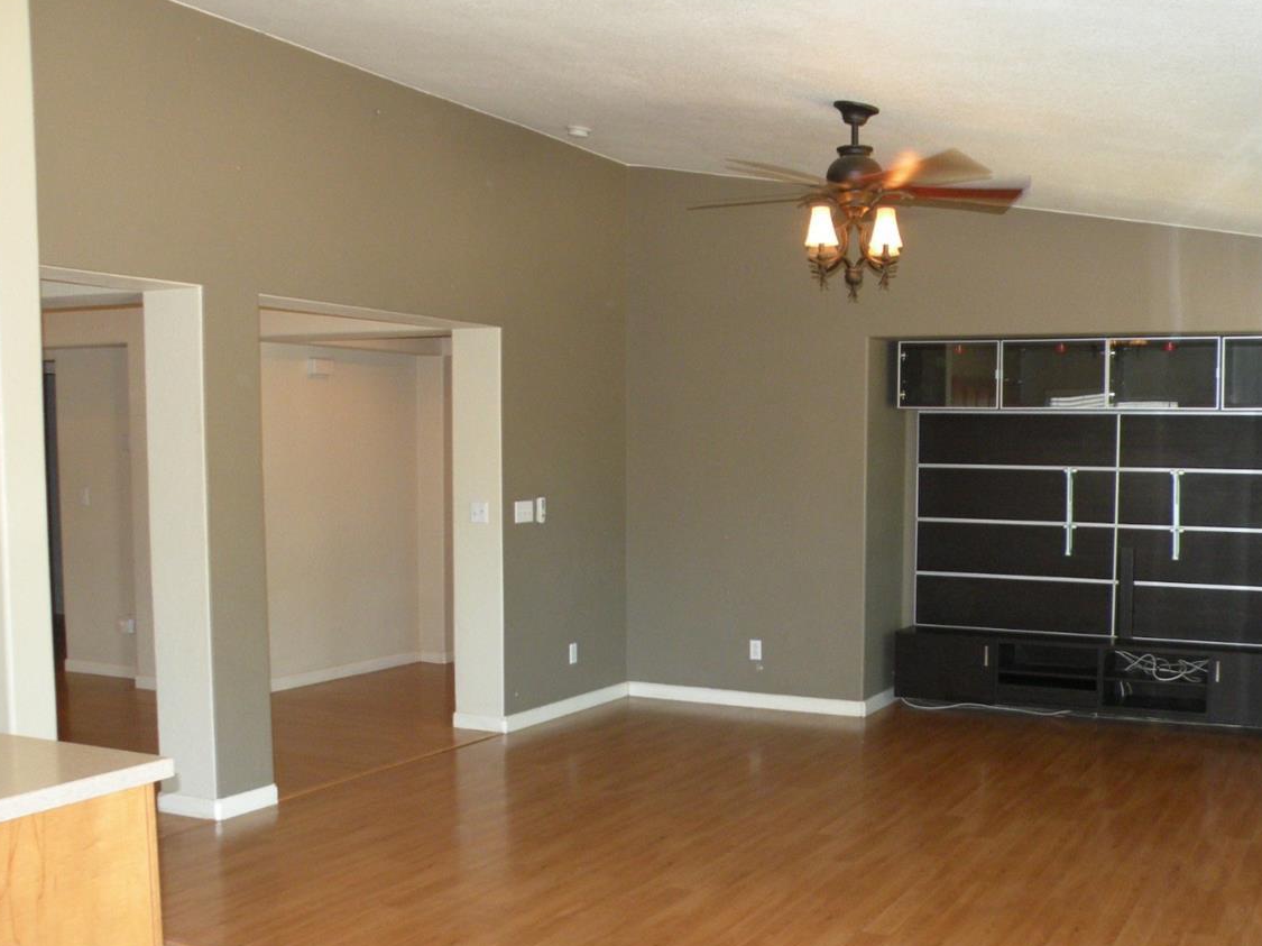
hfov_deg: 50.8
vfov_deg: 39.5
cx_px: 790
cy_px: 568
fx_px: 1312
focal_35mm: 36
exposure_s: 1/30
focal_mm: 4.7
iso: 189
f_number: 2.8
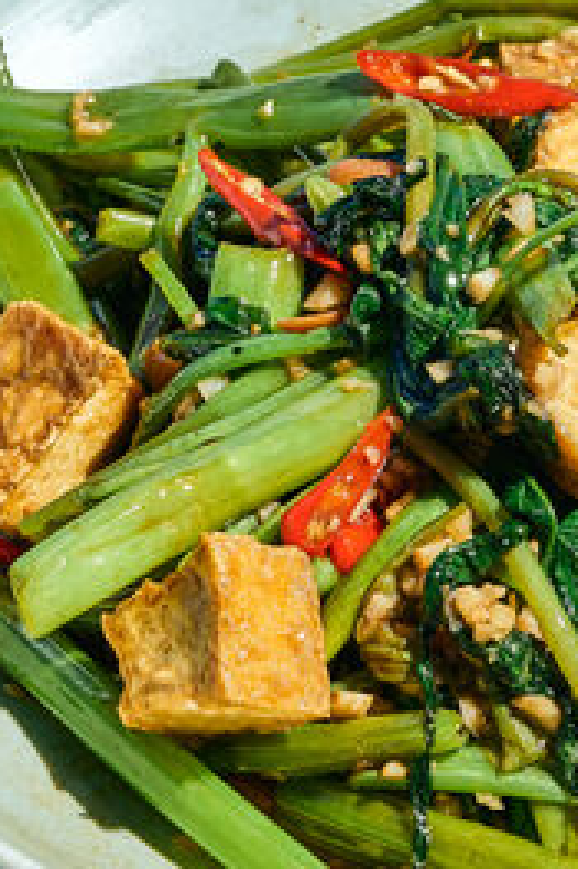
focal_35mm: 308
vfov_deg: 6.7
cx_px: 476
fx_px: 7427
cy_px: 347
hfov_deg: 4.5
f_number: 11
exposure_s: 1/200
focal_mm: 90
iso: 160
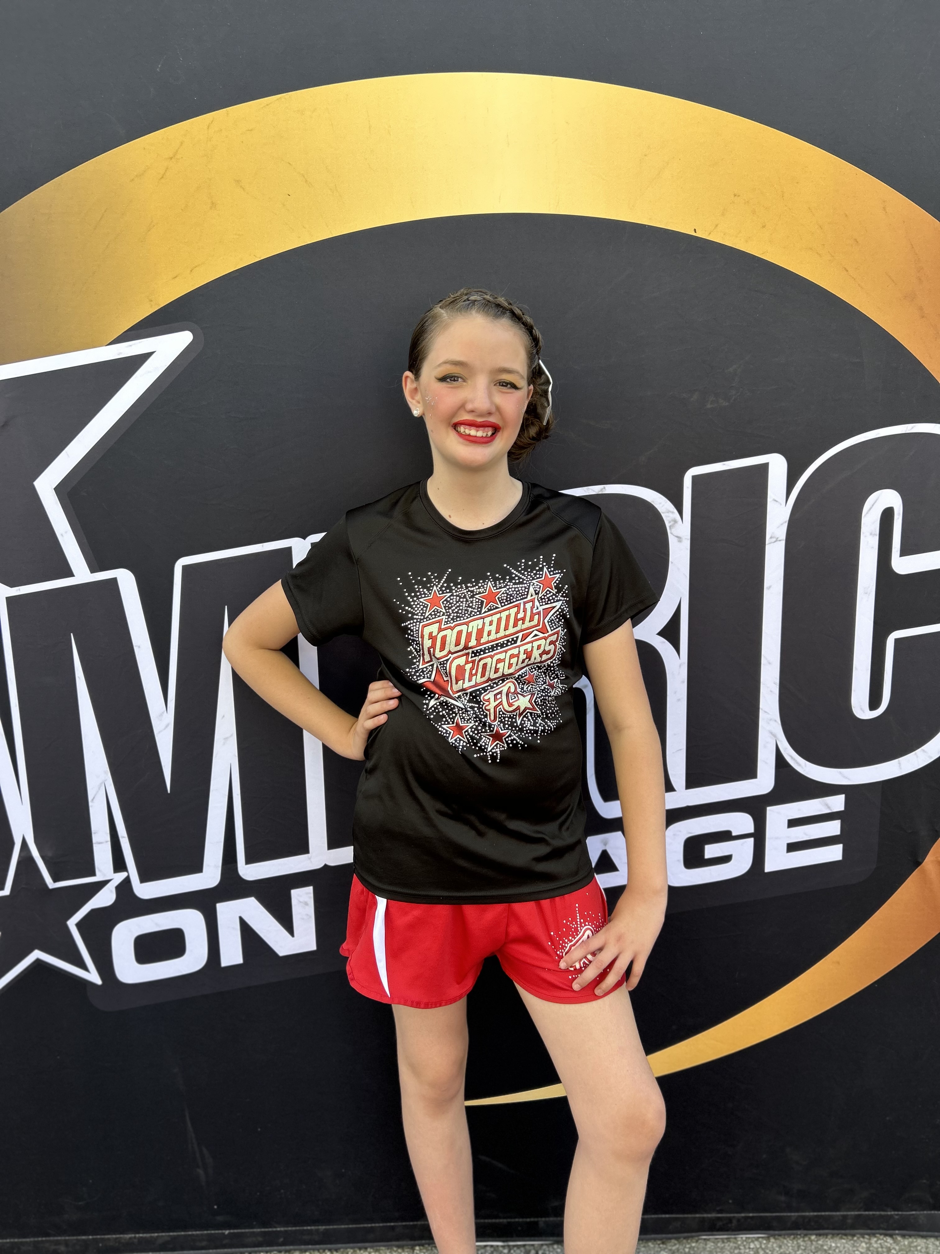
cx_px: 470
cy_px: 627
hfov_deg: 53.1
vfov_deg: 67.3
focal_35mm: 26
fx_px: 941
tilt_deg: -10.0
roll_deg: +0.4
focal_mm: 5.7
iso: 40
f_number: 1.5
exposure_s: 1/284
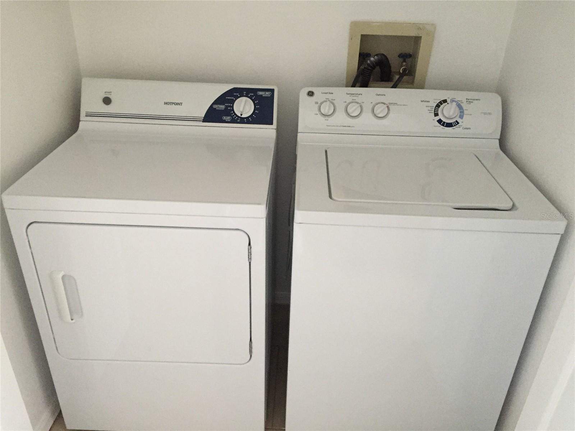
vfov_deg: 48.2
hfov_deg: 61.7
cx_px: 288
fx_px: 482
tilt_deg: -28.7
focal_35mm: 29
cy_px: 216
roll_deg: -2.3
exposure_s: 1/15
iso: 250
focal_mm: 4.15
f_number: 2.2
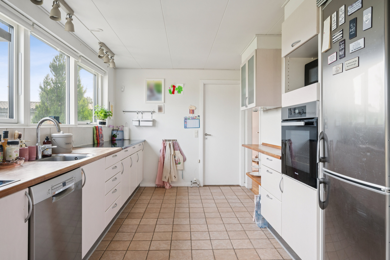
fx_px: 238
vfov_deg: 57.2
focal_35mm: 22
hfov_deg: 78.6
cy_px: 130
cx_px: 195
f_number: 9
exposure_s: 1/60
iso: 640
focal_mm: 22
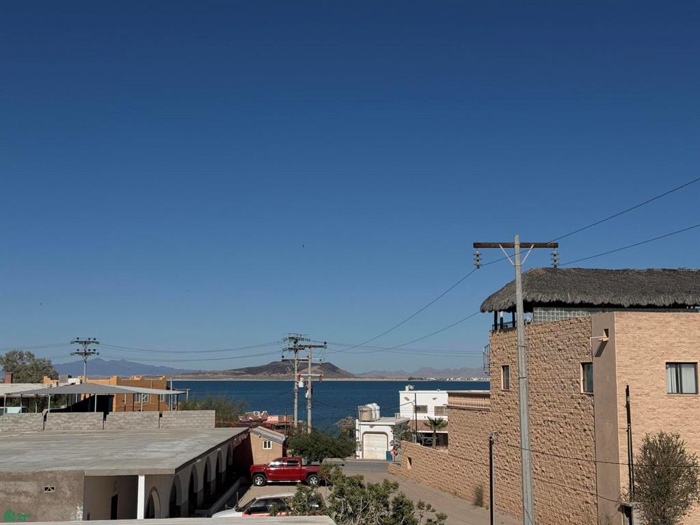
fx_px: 971
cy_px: 262
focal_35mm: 48
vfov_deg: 30.3
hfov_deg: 39.7
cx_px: 350
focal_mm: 6.76
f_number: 1.78
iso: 64
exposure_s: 1/27778
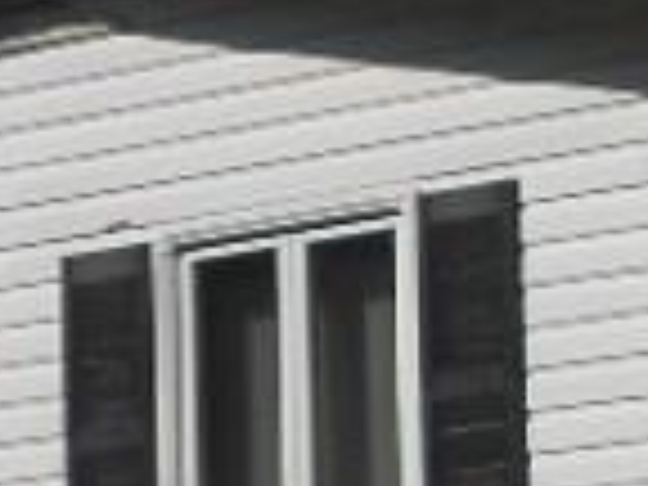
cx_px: 828
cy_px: 756
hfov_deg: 7.5
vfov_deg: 5.6
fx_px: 4923
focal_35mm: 263
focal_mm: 6.7
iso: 80
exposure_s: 1/320
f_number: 9.8
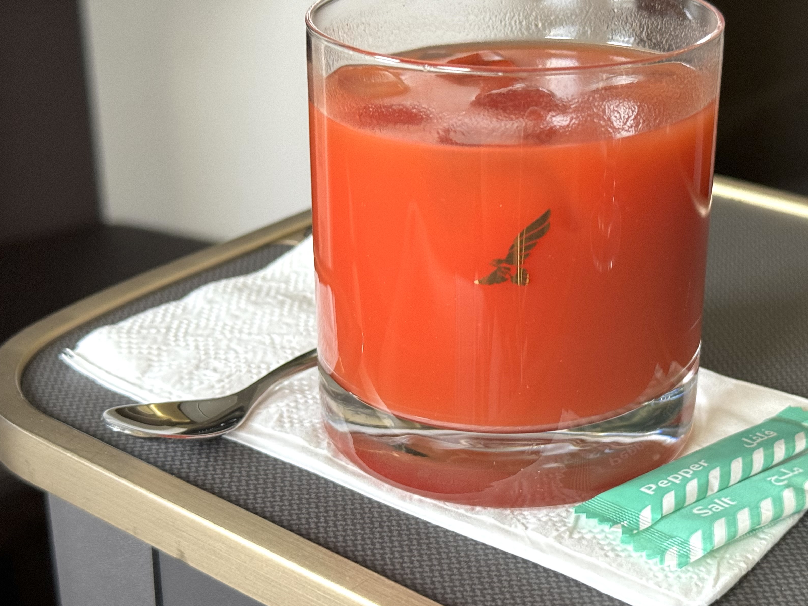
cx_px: 501
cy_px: 278
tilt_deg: -21.8
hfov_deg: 31.6
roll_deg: -0.3
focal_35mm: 61
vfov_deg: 24.0
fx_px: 1424
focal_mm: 6.86
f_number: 1.78
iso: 250
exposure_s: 1/46
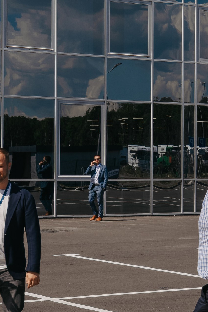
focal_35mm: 129
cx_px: 193
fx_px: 1118
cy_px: 149
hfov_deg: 10.6
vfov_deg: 15.9
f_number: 14
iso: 160
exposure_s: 1/200
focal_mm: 40
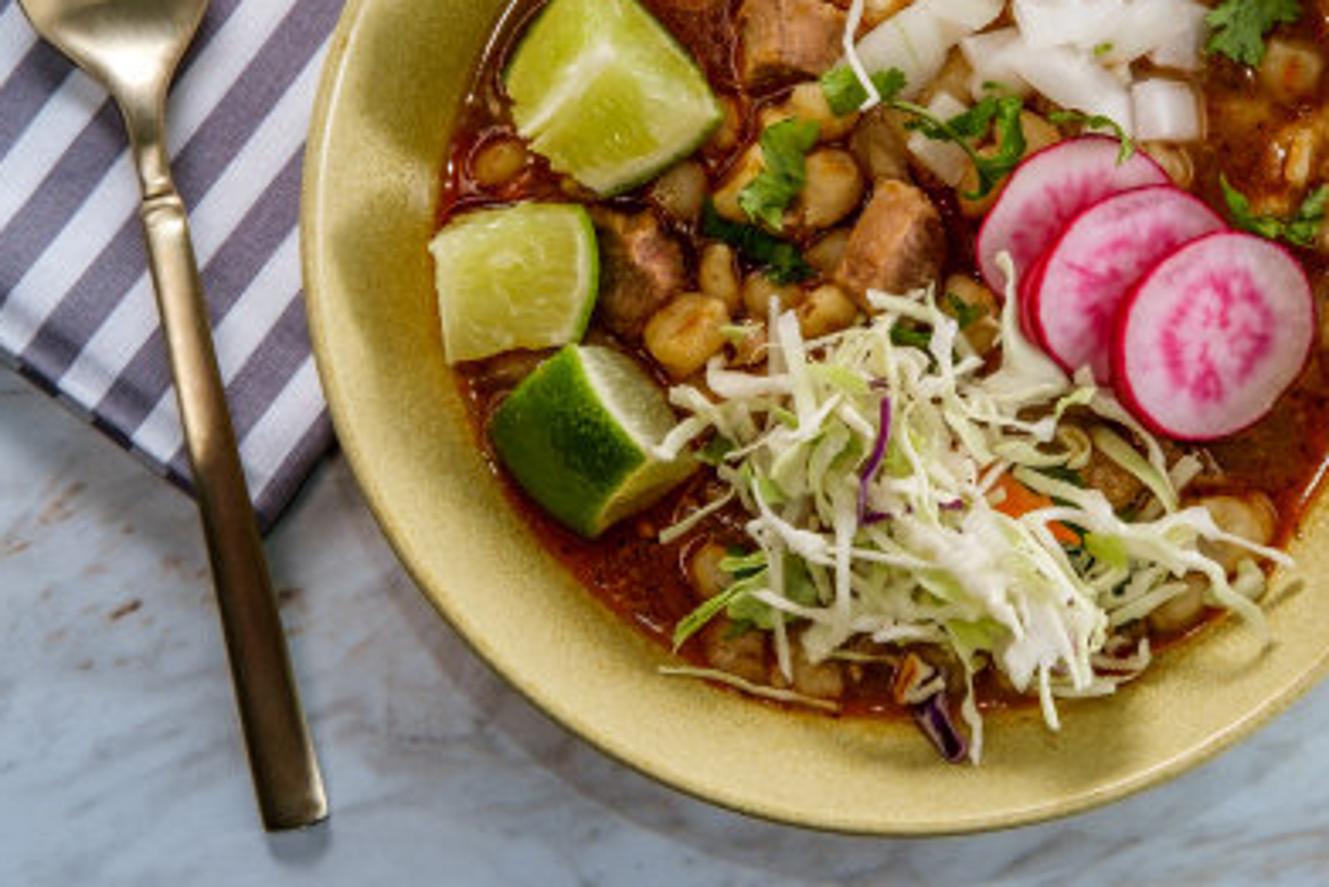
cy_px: 221
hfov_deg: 24.4
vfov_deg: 16.4
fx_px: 3065
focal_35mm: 83
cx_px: 802
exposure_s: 1/125
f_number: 16
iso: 200
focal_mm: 35
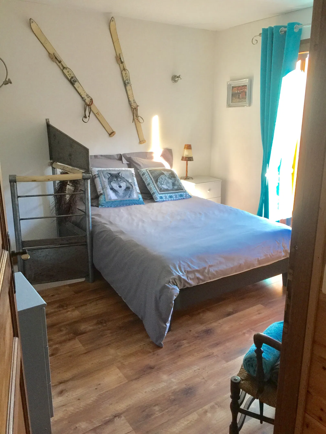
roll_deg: -0.3
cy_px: 217
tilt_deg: -14.3
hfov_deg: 48.2
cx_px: 163
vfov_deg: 61.7
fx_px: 364
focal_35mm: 29
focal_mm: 4.15
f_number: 2.2
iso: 64
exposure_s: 1/33
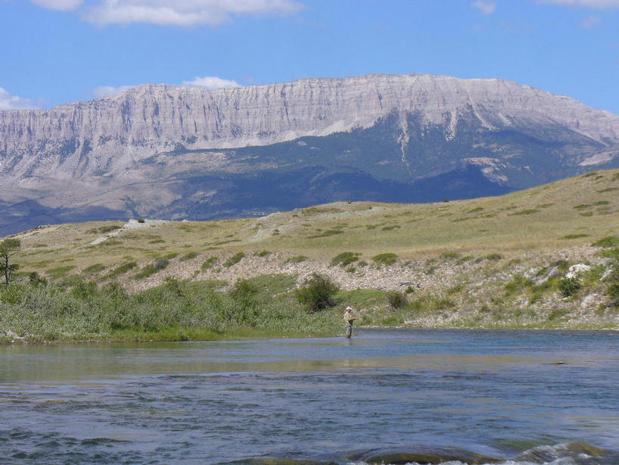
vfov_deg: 14.2
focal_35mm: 104
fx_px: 1860
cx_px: 310
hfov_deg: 18.9
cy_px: 232
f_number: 3.5
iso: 80
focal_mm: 17.2
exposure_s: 1/1000
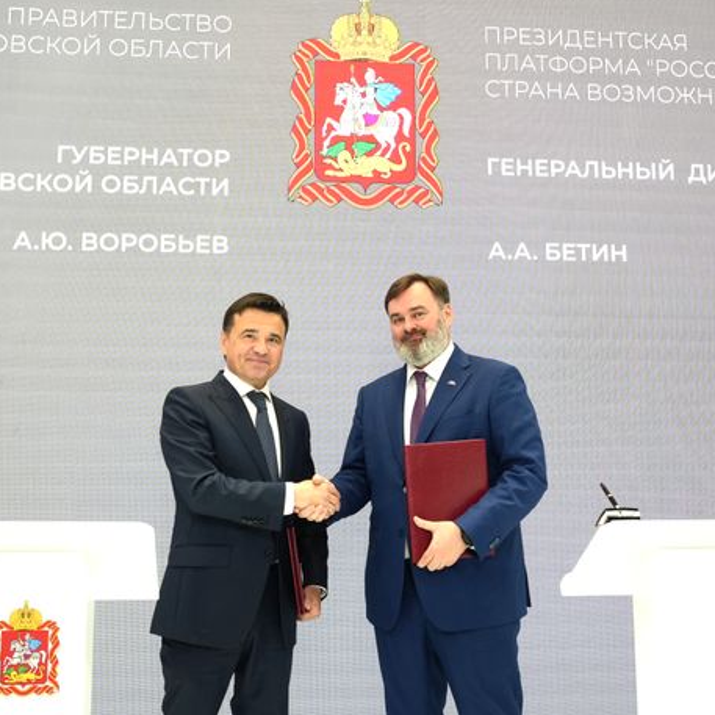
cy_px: 354
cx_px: 336
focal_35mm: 39
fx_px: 911
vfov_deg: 42.8
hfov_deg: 42.8
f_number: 4.5
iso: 1000
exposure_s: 1/125
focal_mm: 30
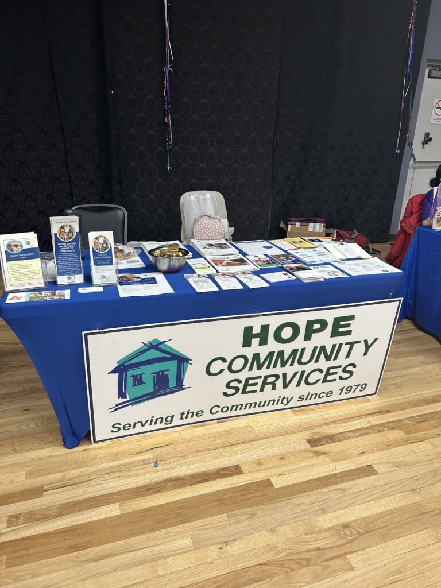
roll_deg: -2.7
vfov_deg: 67.3
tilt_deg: -21.6
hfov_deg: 53.1
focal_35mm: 26
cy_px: 294
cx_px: 220
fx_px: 442
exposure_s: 1/60
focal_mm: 5.7
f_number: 1.5
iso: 80
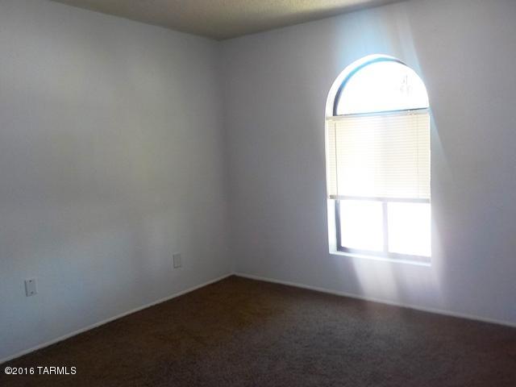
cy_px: 194
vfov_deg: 46.8
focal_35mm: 30
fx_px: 447
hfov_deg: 60.0
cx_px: 258
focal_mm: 4.1
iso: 125
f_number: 3.3
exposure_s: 1/30
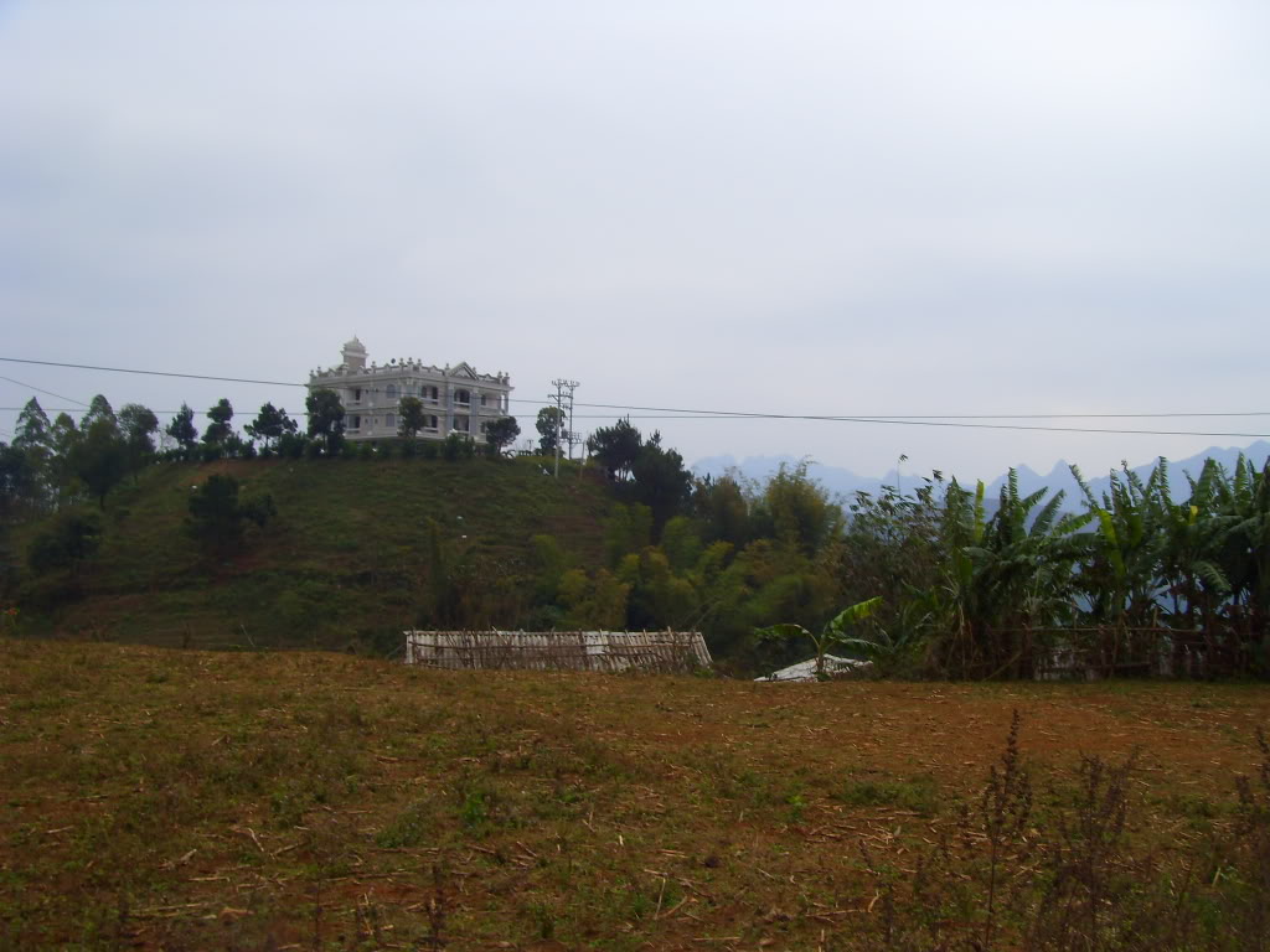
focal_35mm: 39
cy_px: 476
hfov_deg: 47.9
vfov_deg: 36.8
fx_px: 1431
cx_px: 635
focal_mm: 6.6
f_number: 6.2
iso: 80
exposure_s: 1/125
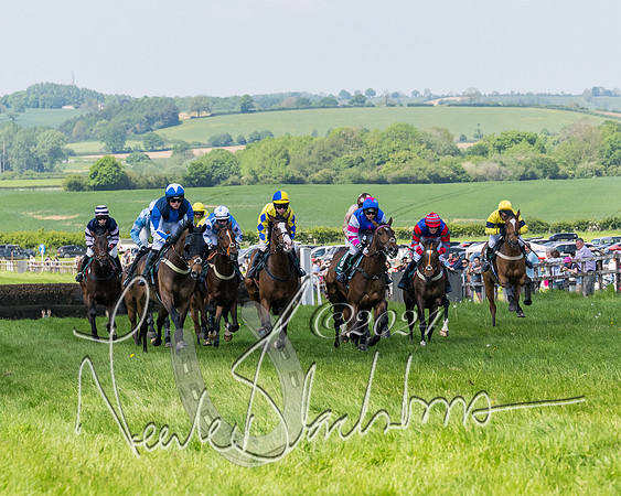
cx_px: 302
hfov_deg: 10.1
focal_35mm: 191
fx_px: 3508
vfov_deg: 8.1
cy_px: 206
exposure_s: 1/4000
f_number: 4
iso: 400
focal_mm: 70
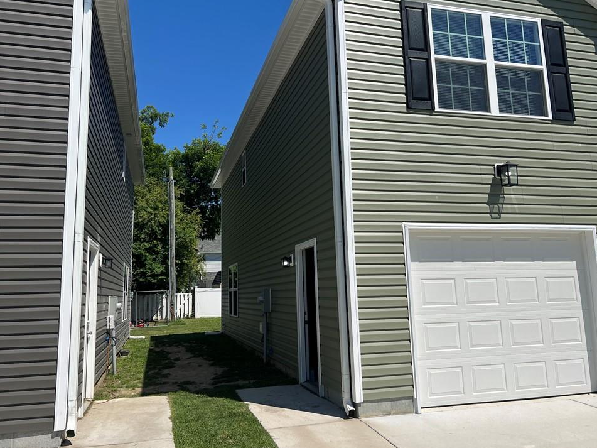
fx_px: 483
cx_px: 290
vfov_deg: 49.7
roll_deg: +1.2
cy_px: 216
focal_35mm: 28
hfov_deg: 63.4
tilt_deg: +9.6
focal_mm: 5.7
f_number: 1.5
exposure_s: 1/6993
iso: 50
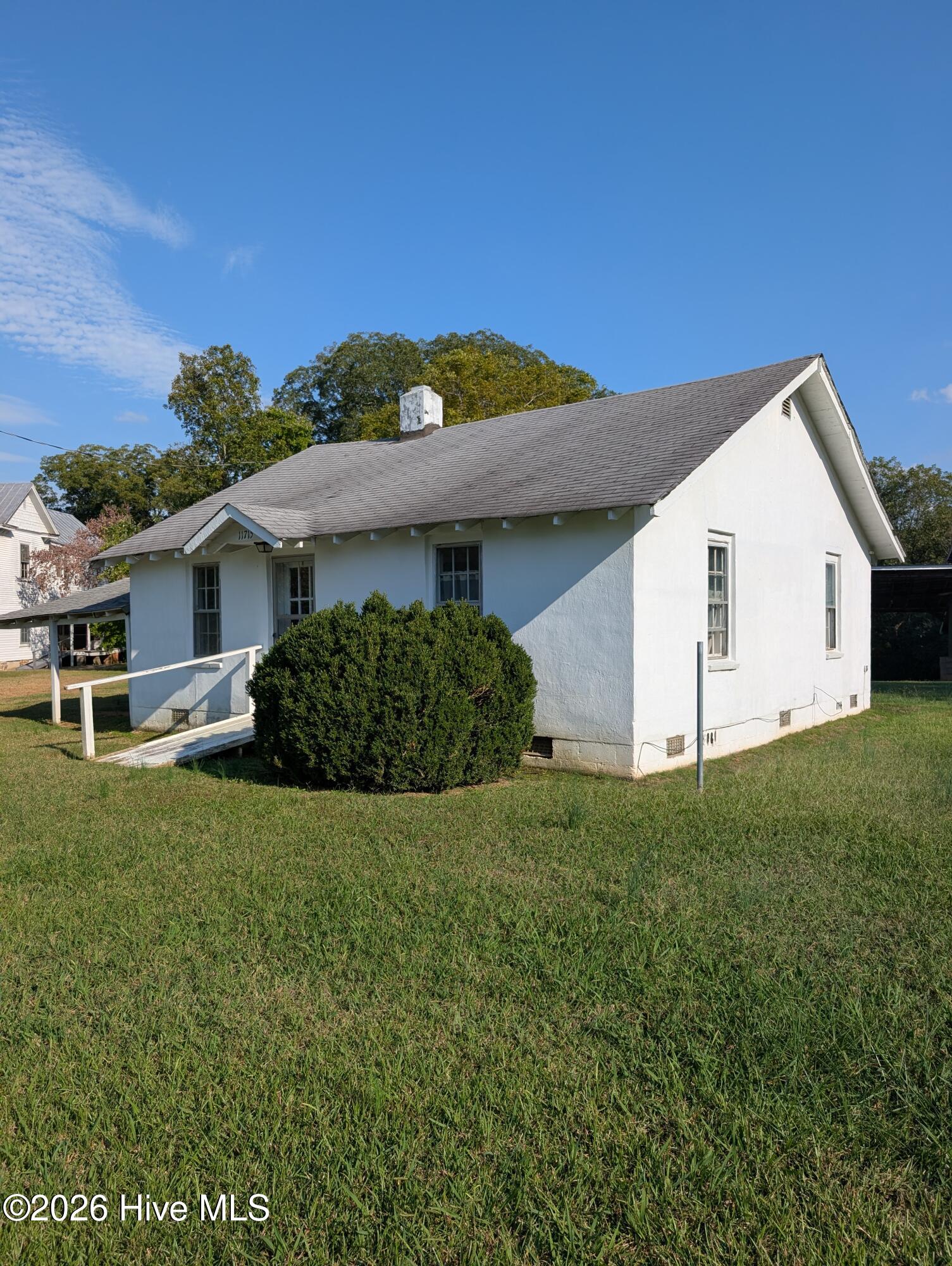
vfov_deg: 71.5
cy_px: 633
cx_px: 476
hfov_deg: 56.9
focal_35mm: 24
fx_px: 878
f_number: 1.68
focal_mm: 6.9
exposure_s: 1/1689
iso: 22
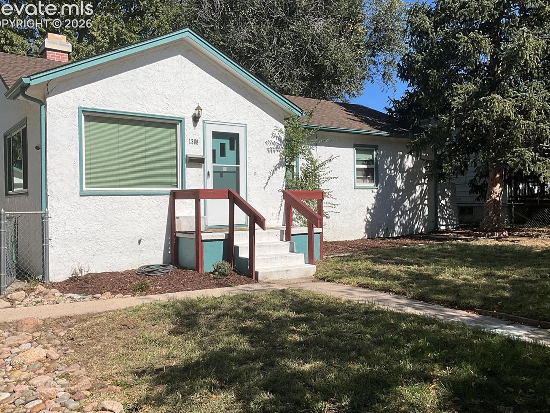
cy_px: 203
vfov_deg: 44.2
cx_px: 281
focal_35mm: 32
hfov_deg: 56.8
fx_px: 508
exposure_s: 1/3322
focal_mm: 3
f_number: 1.8
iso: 25
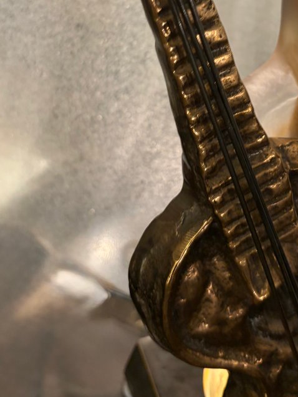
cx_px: 196
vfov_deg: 37.6
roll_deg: -8.6
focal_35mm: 49
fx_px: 562
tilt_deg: -26.2
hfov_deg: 29.5
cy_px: 85
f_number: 1.6
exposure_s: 1/50
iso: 125
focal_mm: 5.96
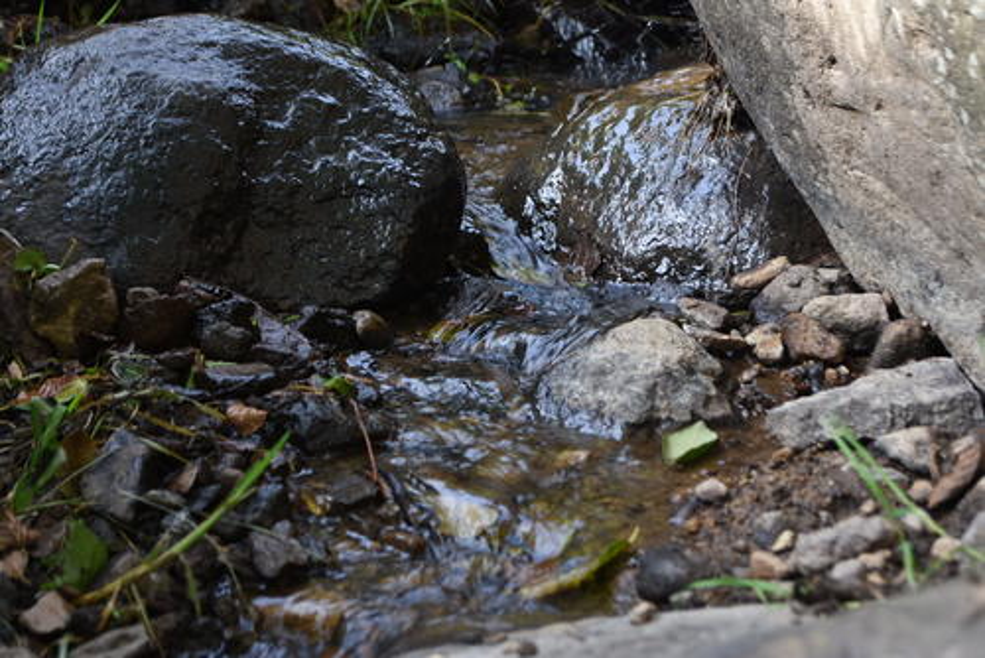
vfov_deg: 22.7
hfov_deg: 33.4
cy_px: 329
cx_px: 492
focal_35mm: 60
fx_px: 1643
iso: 320
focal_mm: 40
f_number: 5.3
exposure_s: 1/60
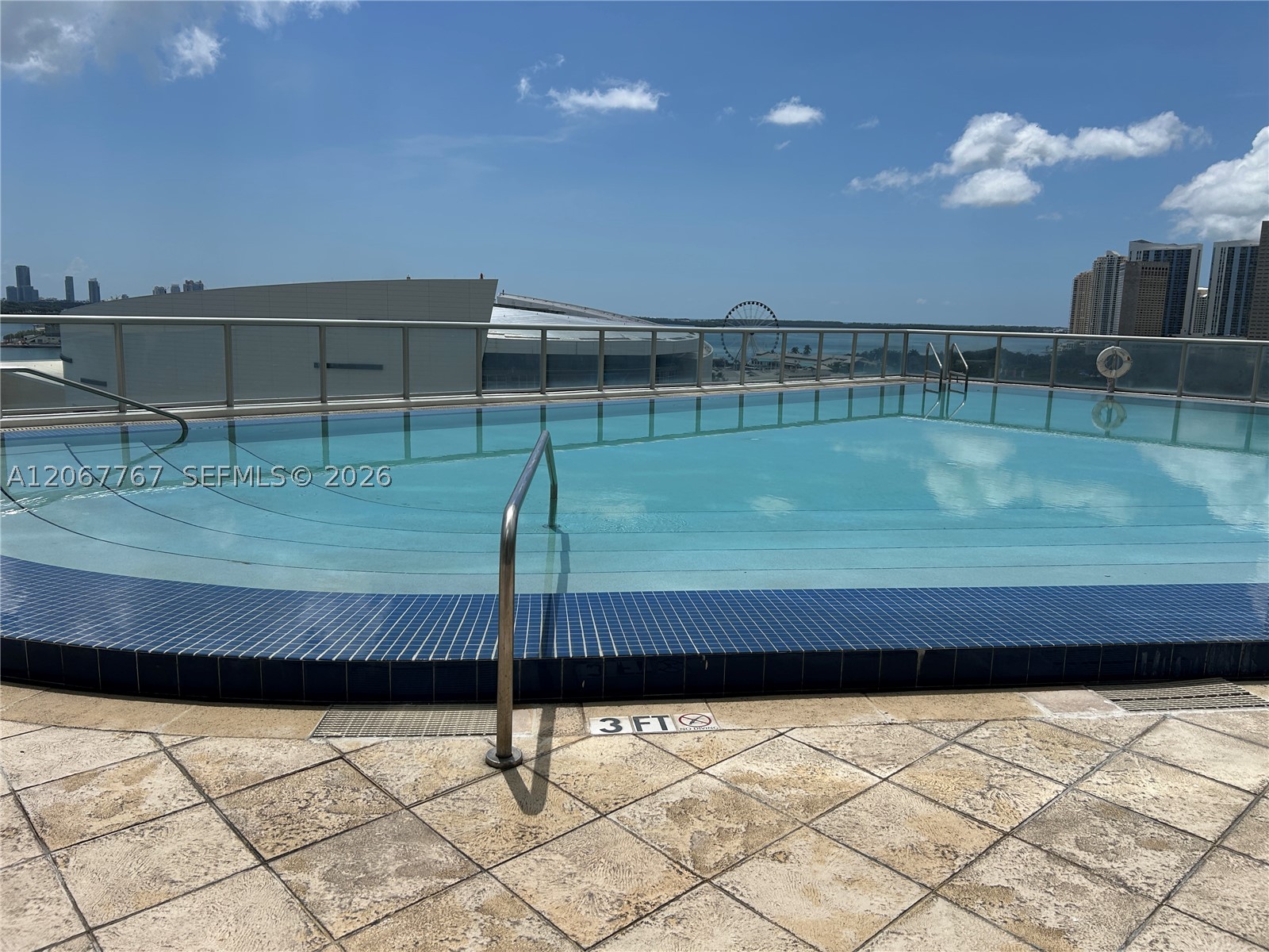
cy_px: 476
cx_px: 634
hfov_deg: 67.3
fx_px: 953
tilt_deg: -11.8
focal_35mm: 26
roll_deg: -2.5
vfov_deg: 53.1
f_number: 1.5
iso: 50
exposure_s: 1/11364
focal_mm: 5.7
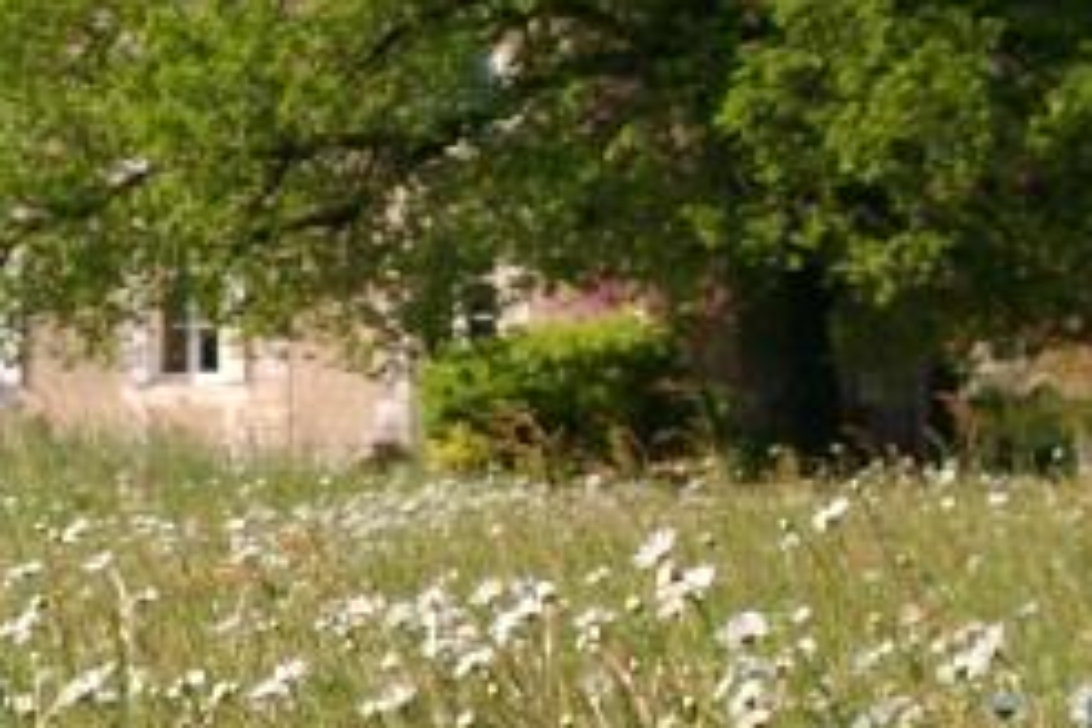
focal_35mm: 190
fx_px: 5763
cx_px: -173
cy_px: 479
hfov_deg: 10.7
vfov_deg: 7.2
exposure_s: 1/250
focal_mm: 24
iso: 200
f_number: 11
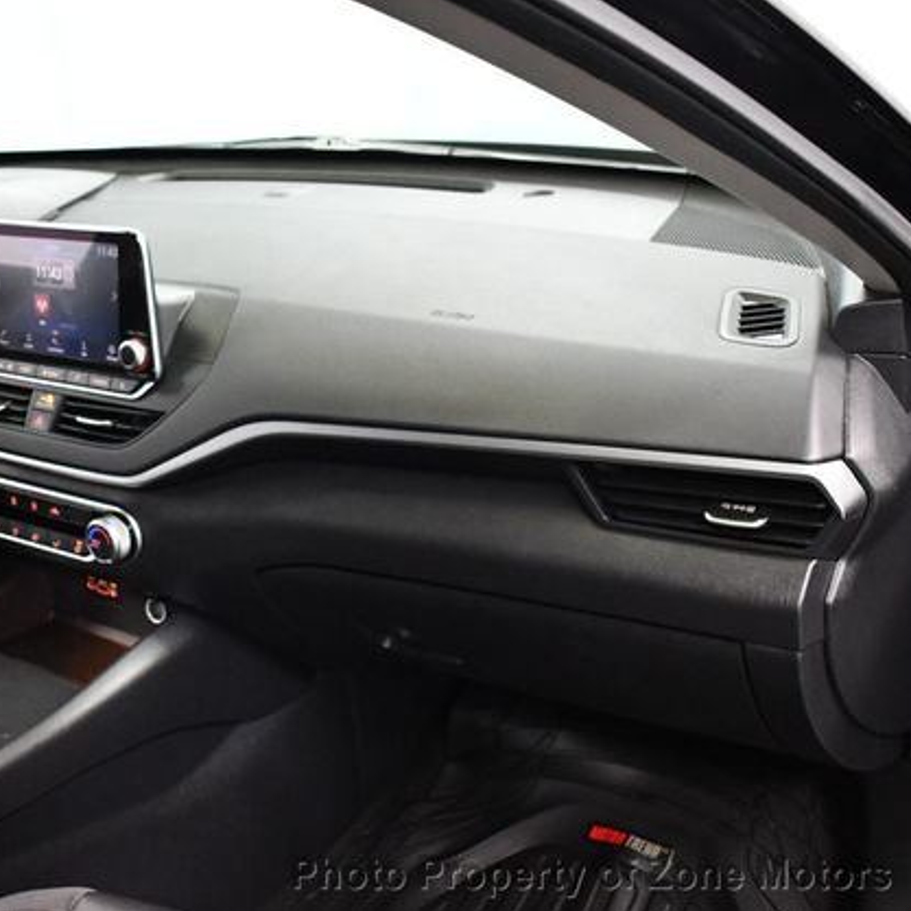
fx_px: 1399
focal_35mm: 47
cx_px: 264
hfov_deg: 35.5
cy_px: 448
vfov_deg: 36.1
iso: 3200
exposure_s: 1/60
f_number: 3.5
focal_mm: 18
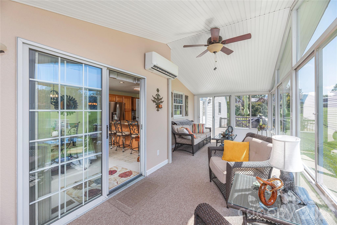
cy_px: 112
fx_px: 131
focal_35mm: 14
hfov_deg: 104.2
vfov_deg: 81.2
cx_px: 168
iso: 200
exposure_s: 1/200
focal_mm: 14
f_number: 8
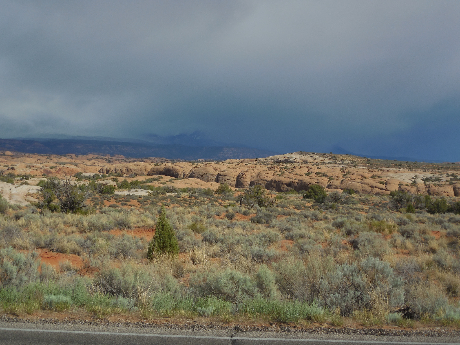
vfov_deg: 24.0
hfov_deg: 31.7
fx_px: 811
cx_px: 230
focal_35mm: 61
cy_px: 172
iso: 125
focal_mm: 11
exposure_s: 1/400
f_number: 8.6
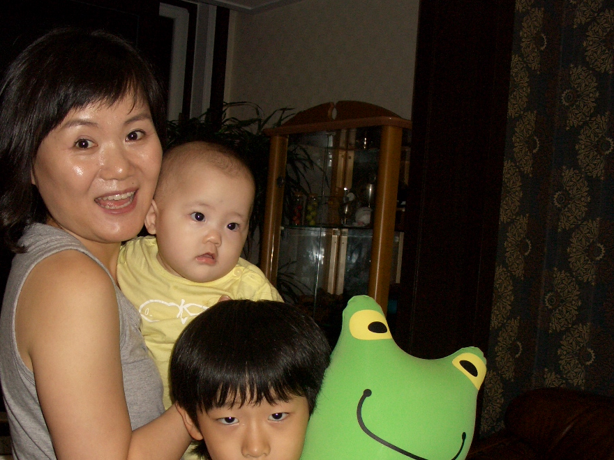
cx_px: 232
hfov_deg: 39.4
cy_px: 329
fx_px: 851
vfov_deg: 29.9
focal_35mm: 48
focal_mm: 7.1
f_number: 2.8
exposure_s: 1/60
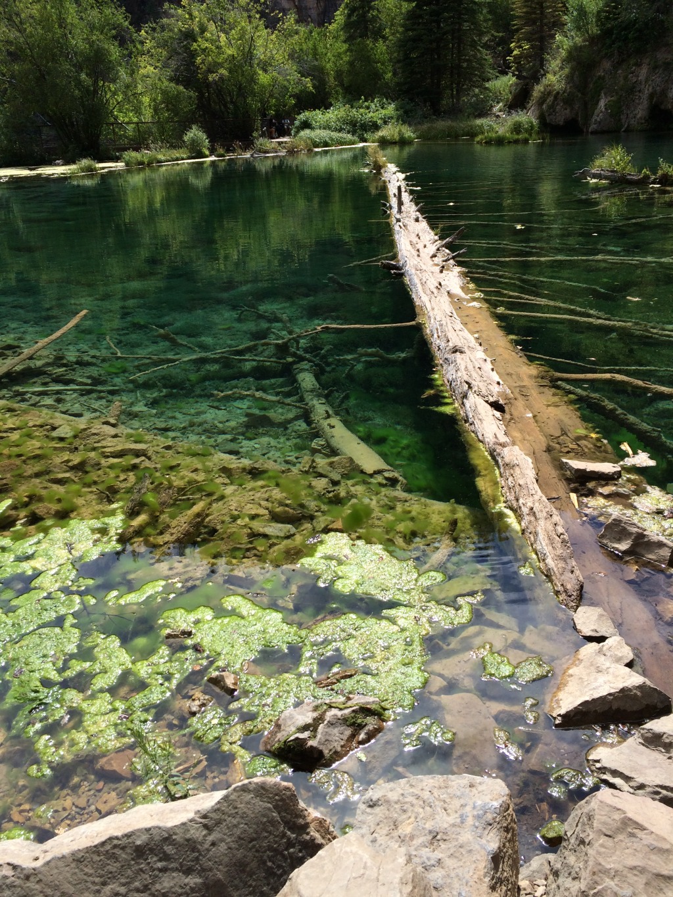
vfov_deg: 61.7
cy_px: 448
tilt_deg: -24.3
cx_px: 336
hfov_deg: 48.2
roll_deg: +4.0
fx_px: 752
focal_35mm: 29
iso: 32
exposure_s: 1/1053
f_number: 2.2
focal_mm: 4.15
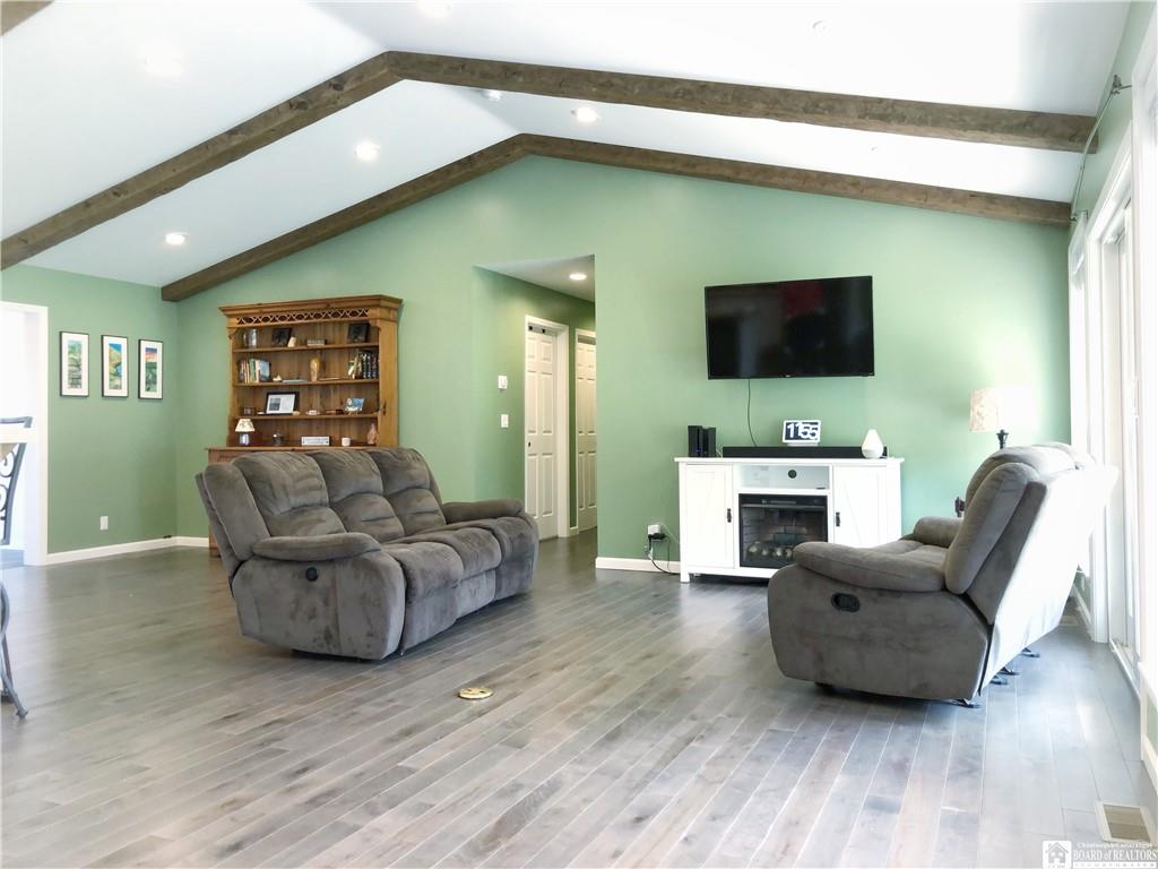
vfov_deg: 49.7
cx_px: 579
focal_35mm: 28
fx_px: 937
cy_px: 434
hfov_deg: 63.4
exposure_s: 1/60
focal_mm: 4
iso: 100
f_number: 1.8
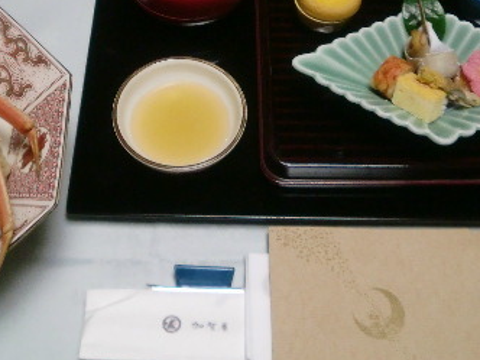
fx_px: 749
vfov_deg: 26.5
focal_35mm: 54
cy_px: 74
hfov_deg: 35.5
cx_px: 202
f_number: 2.6
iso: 400
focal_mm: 4.65
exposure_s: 1/100
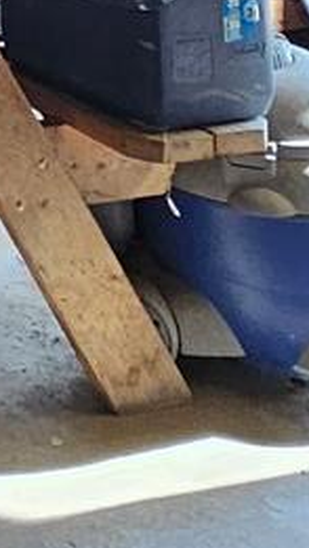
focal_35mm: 111
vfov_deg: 14.2
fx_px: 1615
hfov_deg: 9.0
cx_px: -597
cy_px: -714
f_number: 2.2
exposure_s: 1/60
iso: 200
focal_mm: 2.2
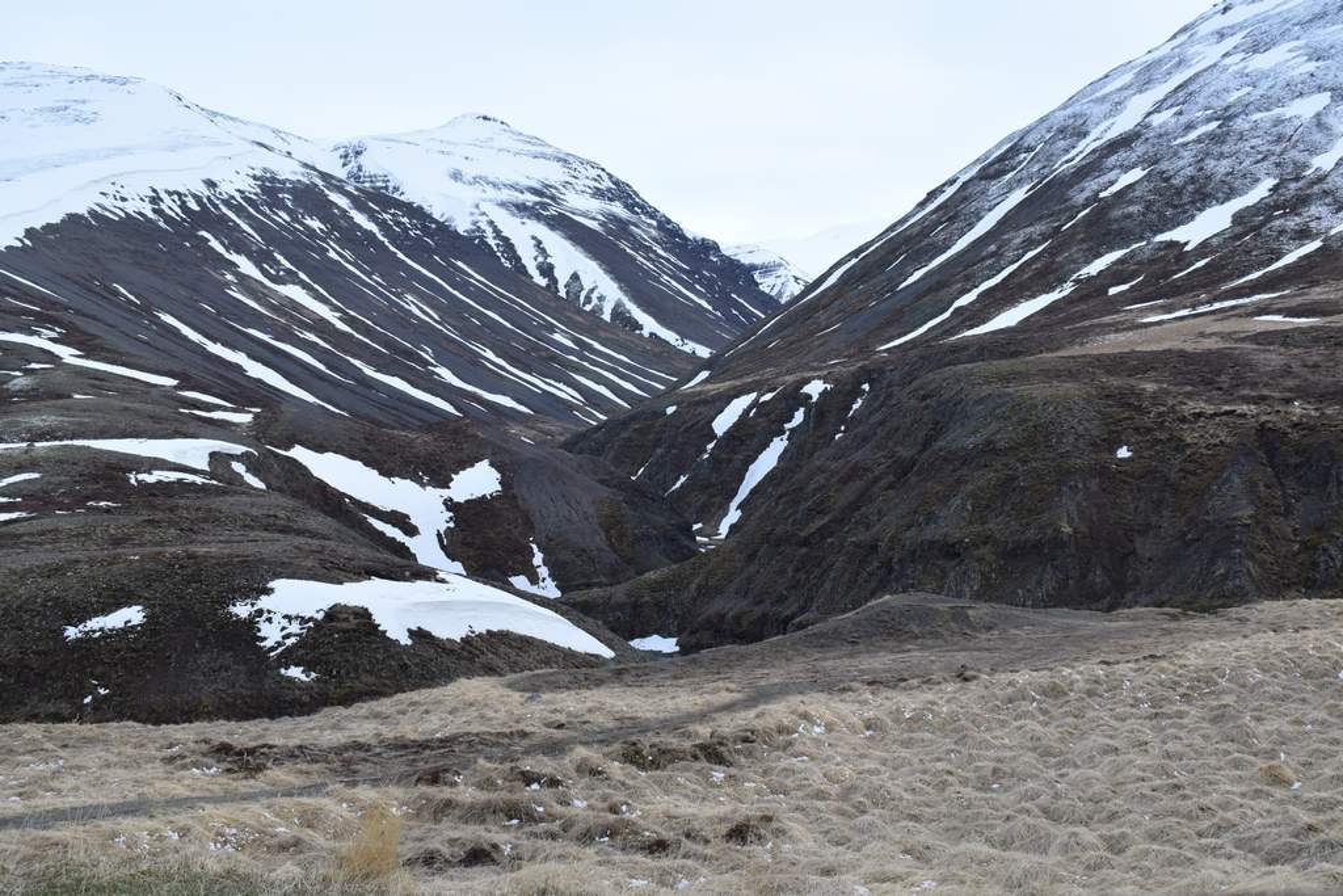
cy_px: 448
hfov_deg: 45.0
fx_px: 1623
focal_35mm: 44
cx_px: 672
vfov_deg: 30.9
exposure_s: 1/250
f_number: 8
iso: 400
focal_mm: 29
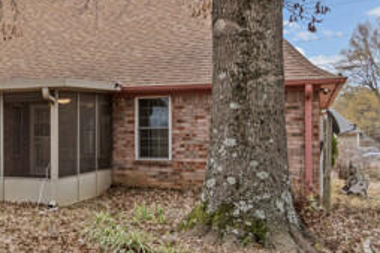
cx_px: -54
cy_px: 76
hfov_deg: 32.7
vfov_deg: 25.8
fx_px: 549
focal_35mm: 52
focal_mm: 22
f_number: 9
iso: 1000
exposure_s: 1/160
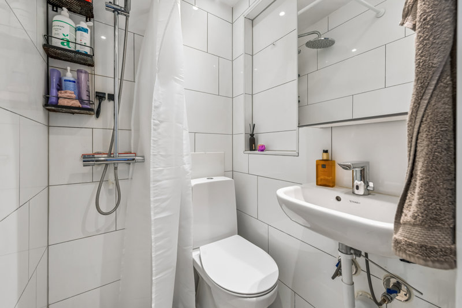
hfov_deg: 104.3
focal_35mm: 14
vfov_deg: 81.2
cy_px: 154
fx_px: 180
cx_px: 231
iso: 200
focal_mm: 14
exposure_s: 1/5
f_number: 9
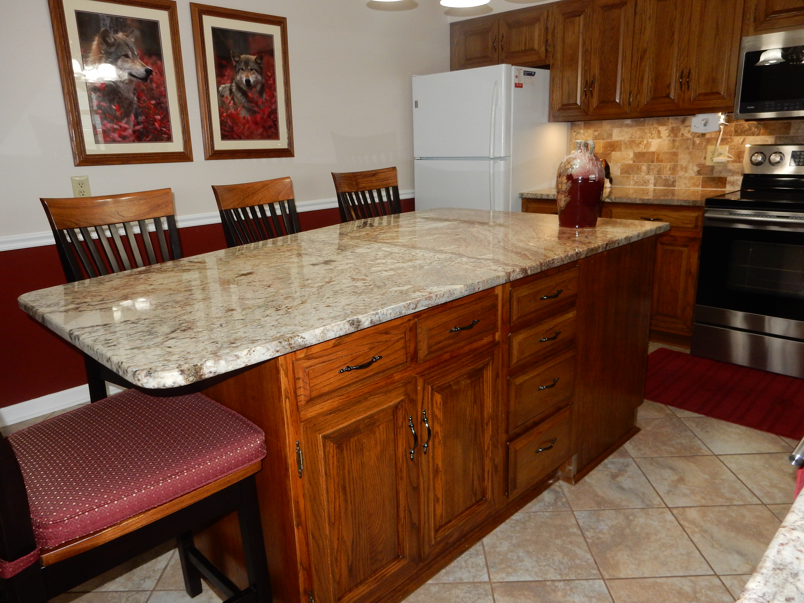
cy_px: 302
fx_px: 581
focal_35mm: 25
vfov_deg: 54.9
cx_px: 402
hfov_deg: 69.4
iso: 250
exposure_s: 1/30
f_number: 3.7
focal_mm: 4.5
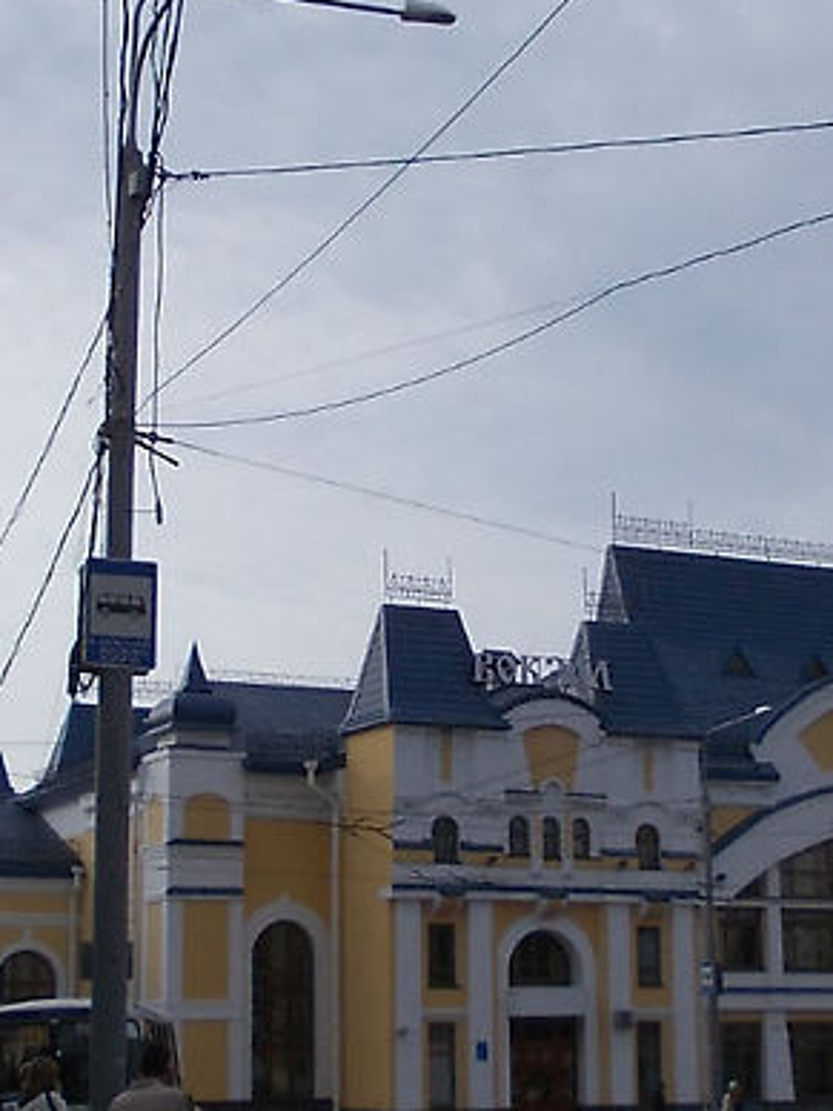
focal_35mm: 65
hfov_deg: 22.6
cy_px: 637
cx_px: 415
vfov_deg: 29.8
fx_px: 2086
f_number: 5.4
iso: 80
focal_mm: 4
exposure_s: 1/400
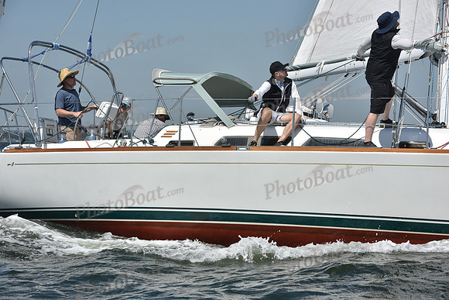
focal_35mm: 120
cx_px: 224
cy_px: 150
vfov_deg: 11.4
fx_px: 1497
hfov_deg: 17.1
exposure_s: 1/1250
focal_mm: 120
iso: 250
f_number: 9
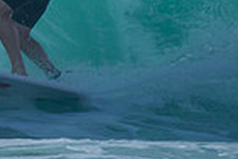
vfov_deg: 0.3
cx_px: -139
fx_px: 28042
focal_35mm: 4242
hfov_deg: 0.5
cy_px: -57
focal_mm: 800
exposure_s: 1/4000
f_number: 6.3
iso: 560
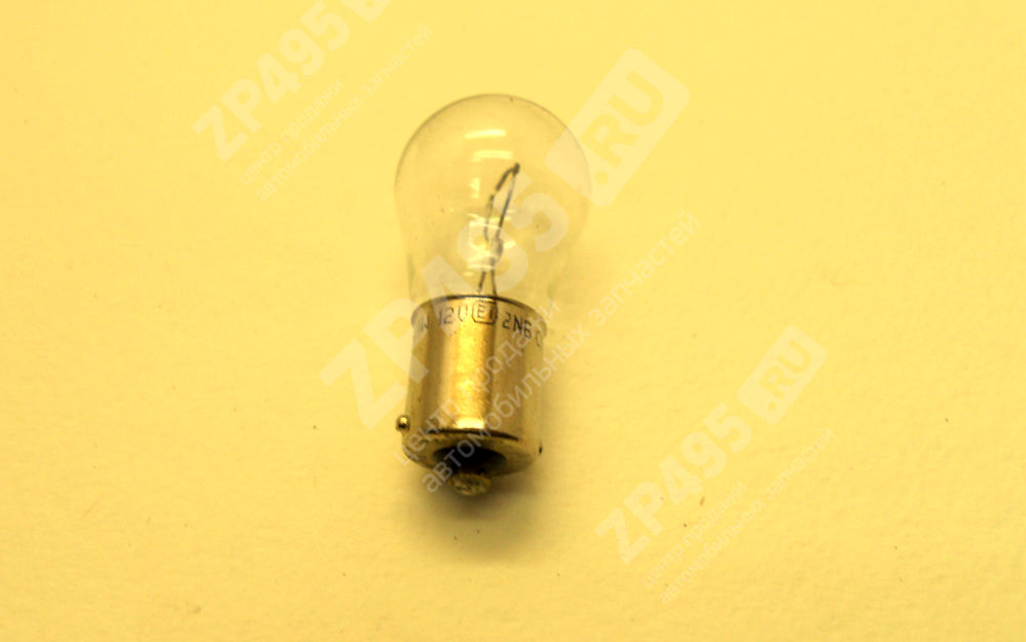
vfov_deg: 37.2
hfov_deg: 56.7
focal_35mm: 34
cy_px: 263
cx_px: 513
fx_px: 951
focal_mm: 5.8
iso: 80
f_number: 3.5
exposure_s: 1/40
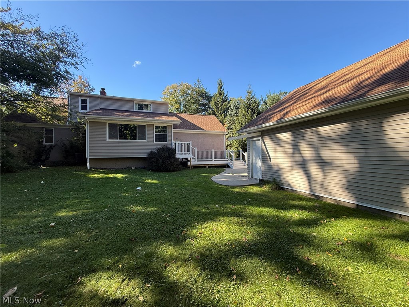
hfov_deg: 102.1
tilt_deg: +3.7
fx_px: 165
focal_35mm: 14
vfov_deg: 85.7
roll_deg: +0.6
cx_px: 204
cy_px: 154
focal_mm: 2.22
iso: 64
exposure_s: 1/355
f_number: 2.2
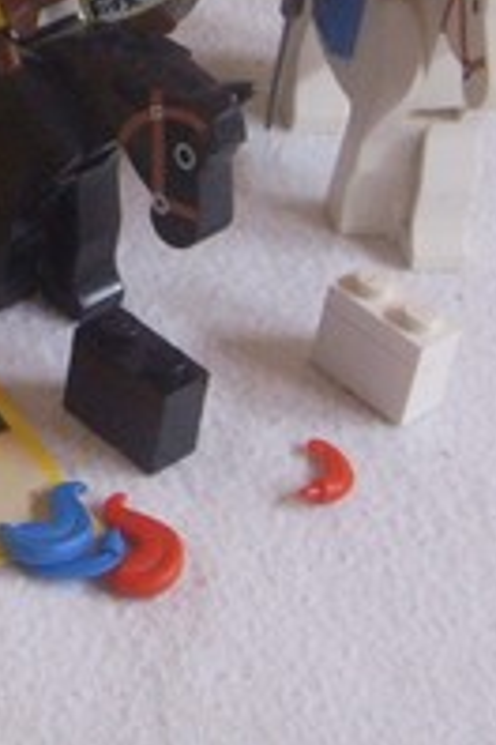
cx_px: -139
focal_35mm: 131
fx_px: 2707
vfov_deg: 15.5
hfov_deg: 10.3
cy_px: 124
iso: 152
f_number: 3.5
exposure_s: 1/45
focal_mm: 6.6
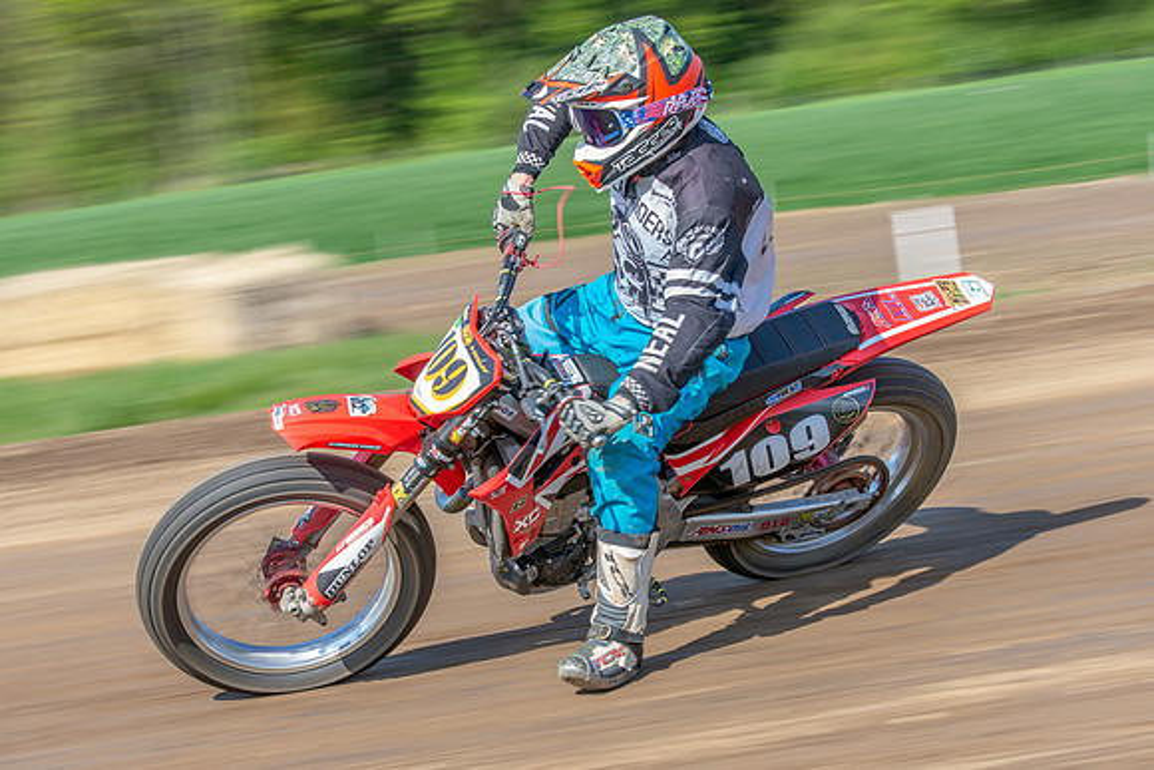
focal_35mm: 124
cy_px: 378
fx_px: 3962
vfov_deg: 11.1
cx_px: 636
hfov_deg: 16.6
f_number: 8
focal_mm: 70
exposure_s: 1/125
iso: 200
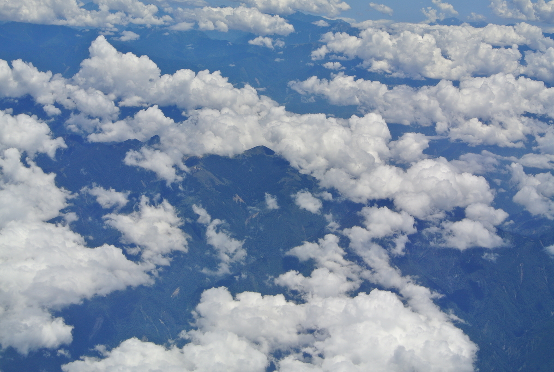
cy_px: 186
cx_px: 277
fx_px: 1003
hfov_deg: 30.9
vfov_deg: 21.0
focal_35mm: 65
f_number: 5.3
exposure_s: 1/1250
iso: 100
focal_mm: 24.4
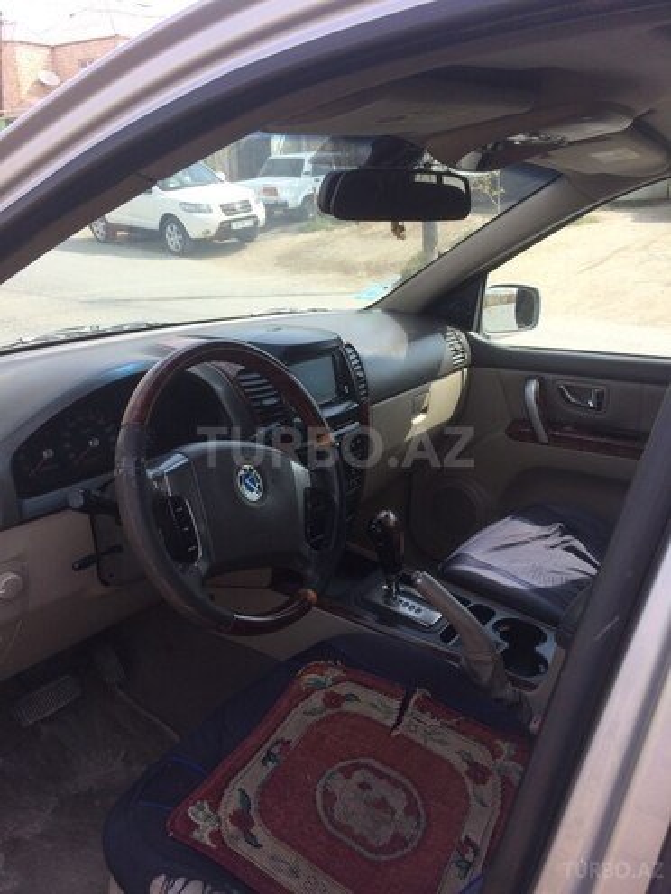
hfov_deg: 48.2
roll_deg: +2.2
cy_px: 447
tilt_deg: -18.8
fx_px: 750
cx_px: 336
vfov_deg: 61.7
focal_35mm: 29
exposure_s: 1/631
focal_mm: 4.15
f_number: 2.2
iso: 32
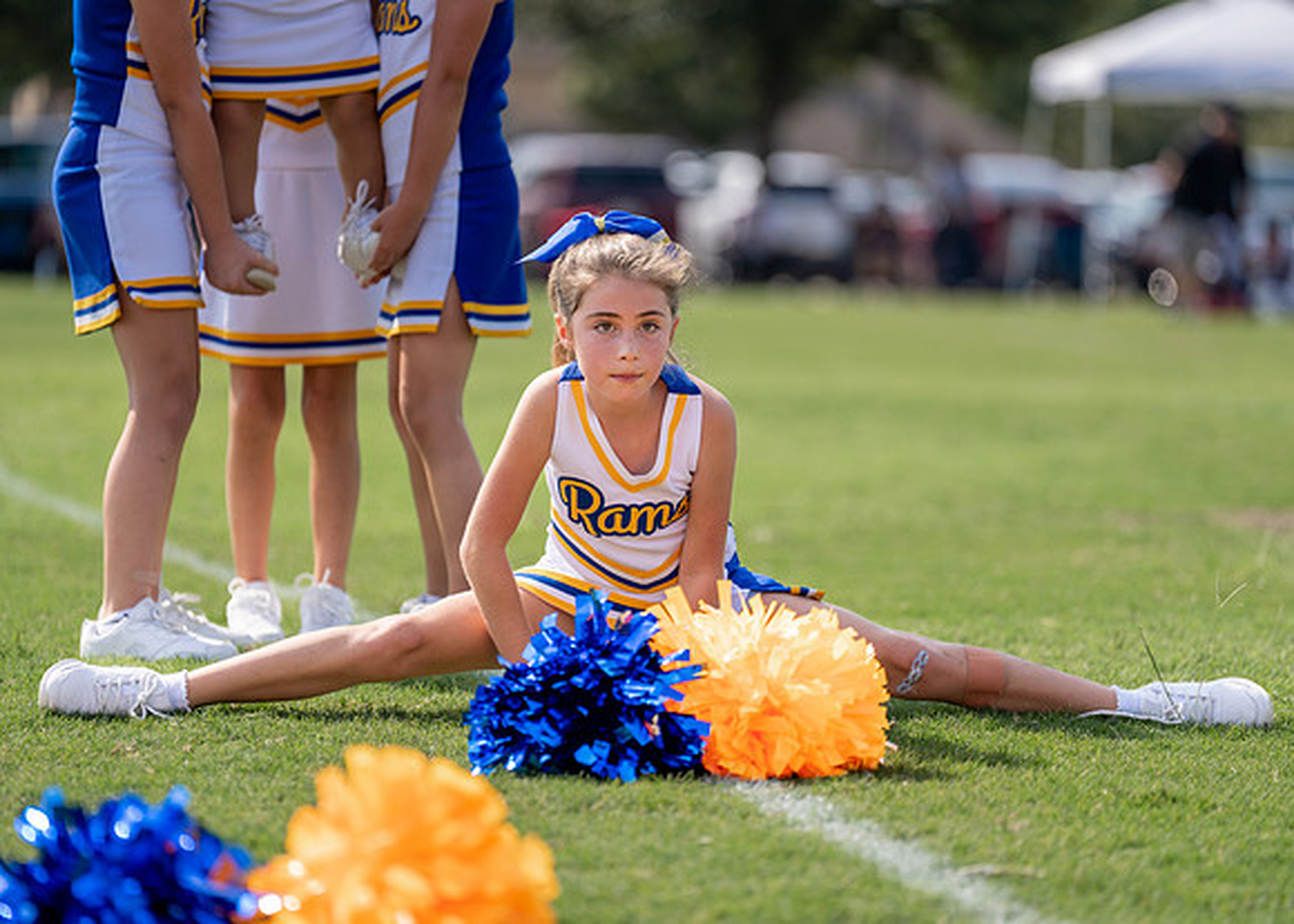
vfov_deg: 7.7
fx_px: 6825
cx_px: 650
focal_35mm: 186
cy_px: 472
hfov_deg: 10.8
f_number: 2.8
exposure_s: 1/1600
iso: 100
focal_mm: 168
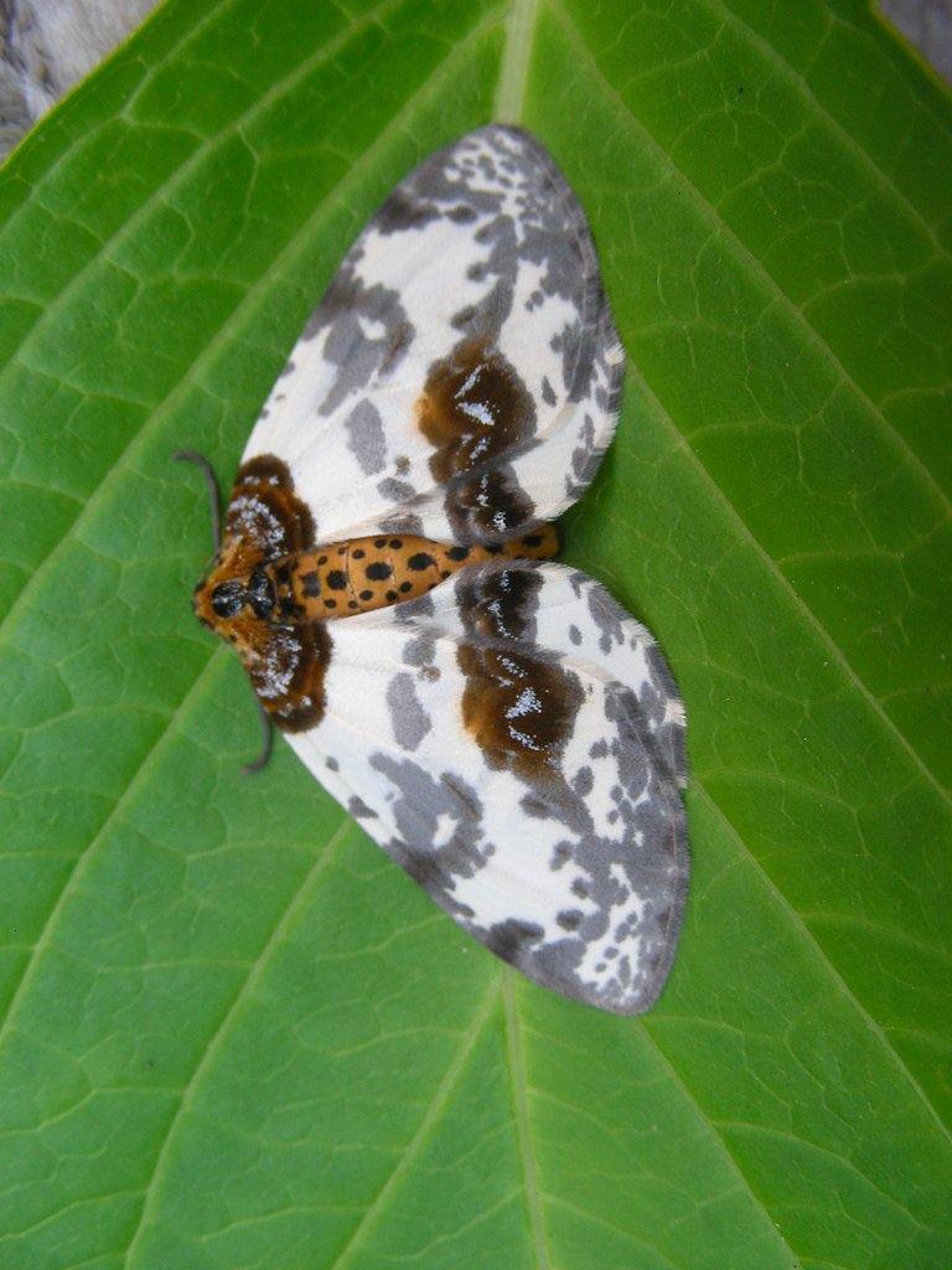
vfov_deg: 49.0
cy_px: 635
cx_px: 476
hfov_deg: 37.7
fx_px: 1393
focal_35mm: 38
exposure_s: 1/30.3
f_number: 3.5
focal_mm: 6.3
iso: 139
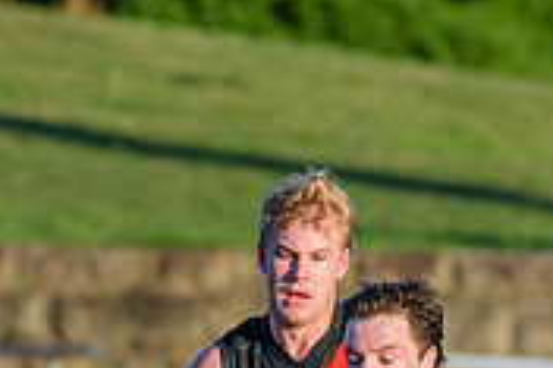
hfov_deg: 1.2
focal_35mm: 1736
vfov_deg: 0.8
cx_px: 498
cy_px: 500
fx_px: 26642
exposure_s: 1/2000
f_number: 6
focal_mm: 360
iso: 1100
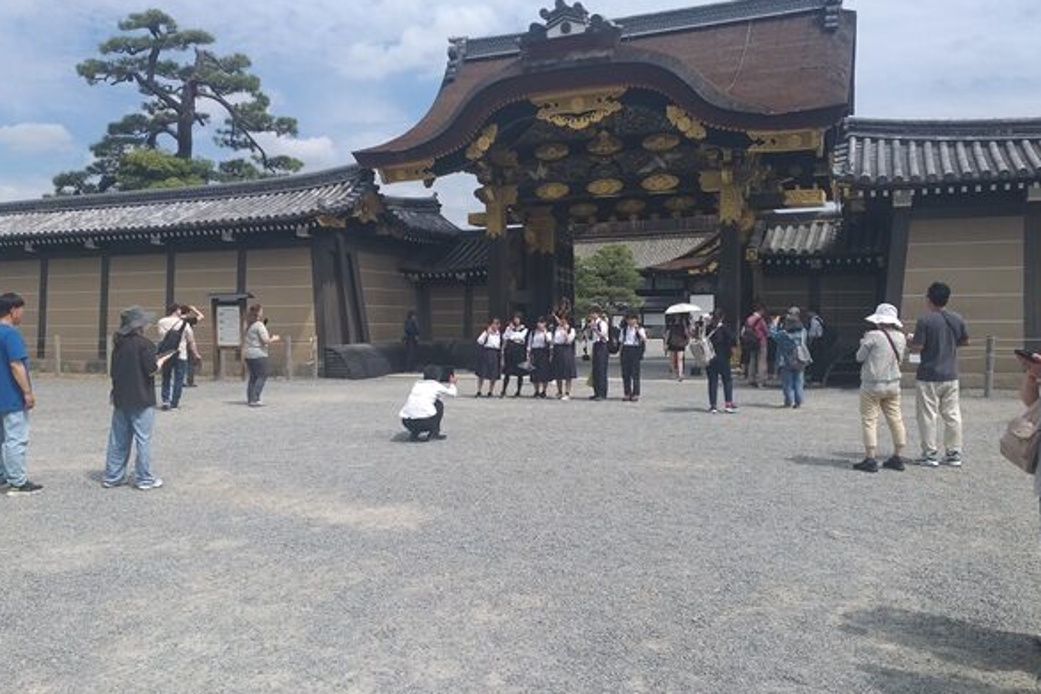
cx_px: 518
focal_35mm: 28
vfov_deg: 46.4
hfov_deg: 65.5
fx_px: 809
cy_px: 351
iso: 40
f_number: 1.7
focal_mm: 3.93
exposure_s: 1/2215
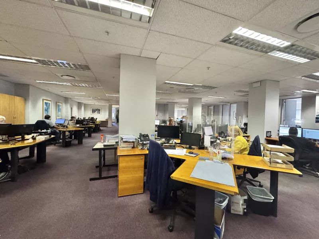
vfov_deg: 85.7
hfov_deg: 102.1
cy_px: 120
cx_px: 160
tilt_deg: -1.4
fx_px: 129
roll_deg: -1.5
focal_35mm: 14
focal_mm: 2.22
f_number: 2.2
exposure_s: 1/50
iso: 500
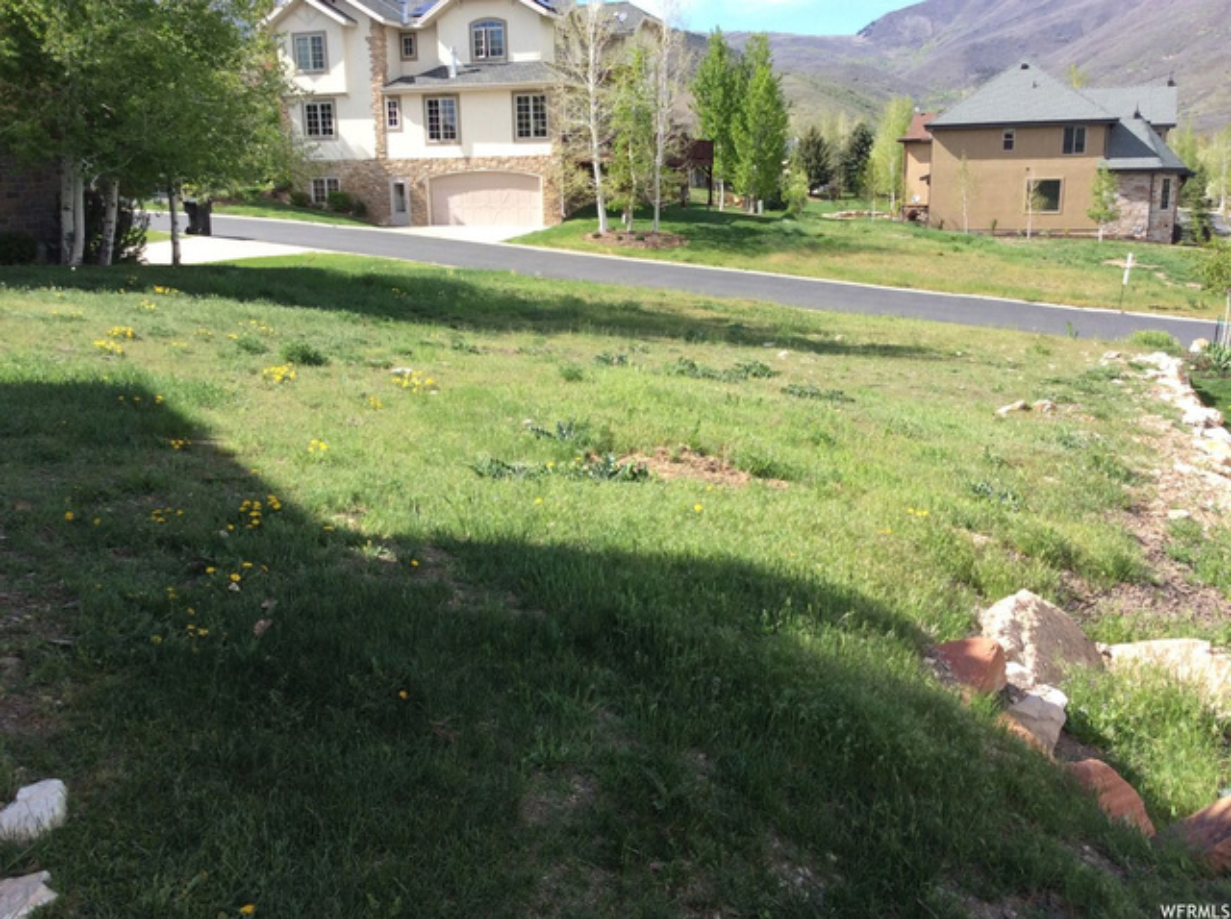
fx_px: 1136
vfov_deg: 44.1
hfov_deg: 56.9
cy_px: 460
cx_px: 616
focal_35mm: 32
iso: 32
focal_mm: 3.3
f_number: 2.4
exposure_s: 1/650
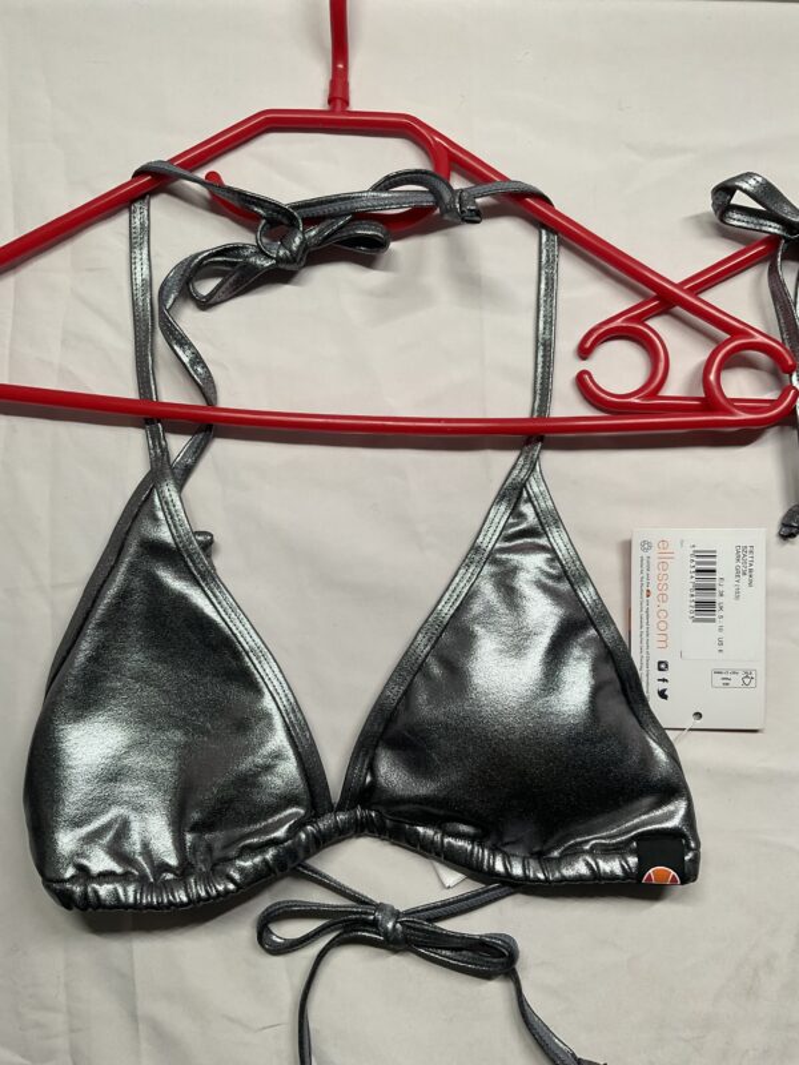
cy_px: 532
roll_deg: -1.3
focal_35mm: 29
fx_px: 892
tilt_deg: -31.7
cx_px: 400
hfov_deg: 48.2
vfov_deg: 61.7
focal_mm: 3
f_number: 1.8
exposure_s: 1/111
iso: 64
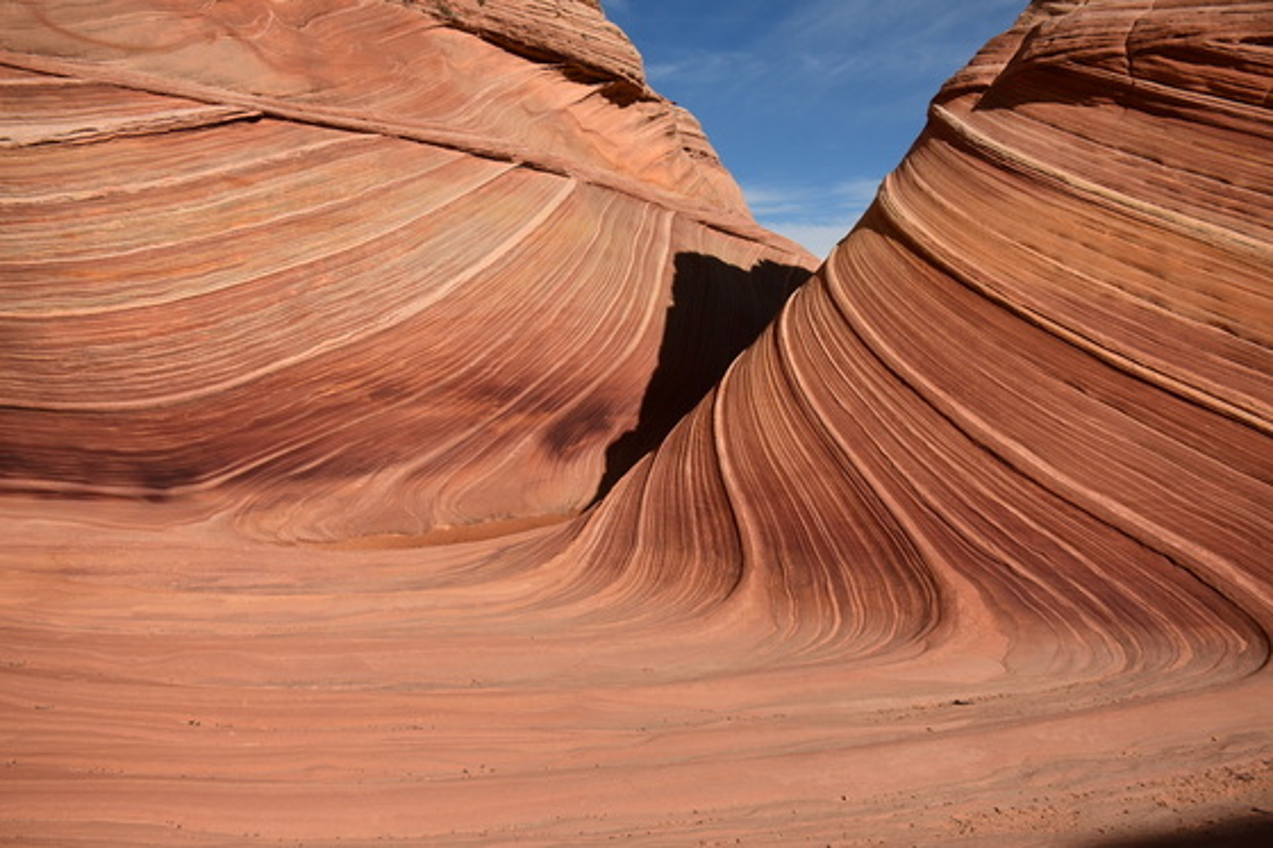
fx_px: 1096
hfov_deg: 60.3
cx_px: 636
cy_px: 424
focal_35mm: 31
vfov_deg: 42.3
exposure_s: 1/1250
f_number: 5
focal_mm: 21
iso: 100
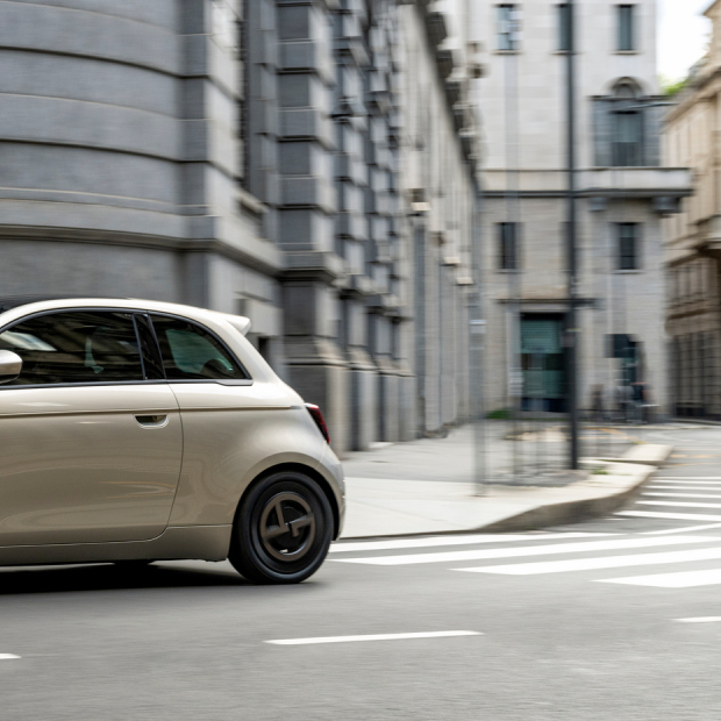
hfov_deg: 21.4
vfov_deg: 21.9
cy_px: 316
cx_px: 76
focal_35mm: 79
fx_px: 1862
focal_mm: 48
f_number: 8
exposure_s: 1/80
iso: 320
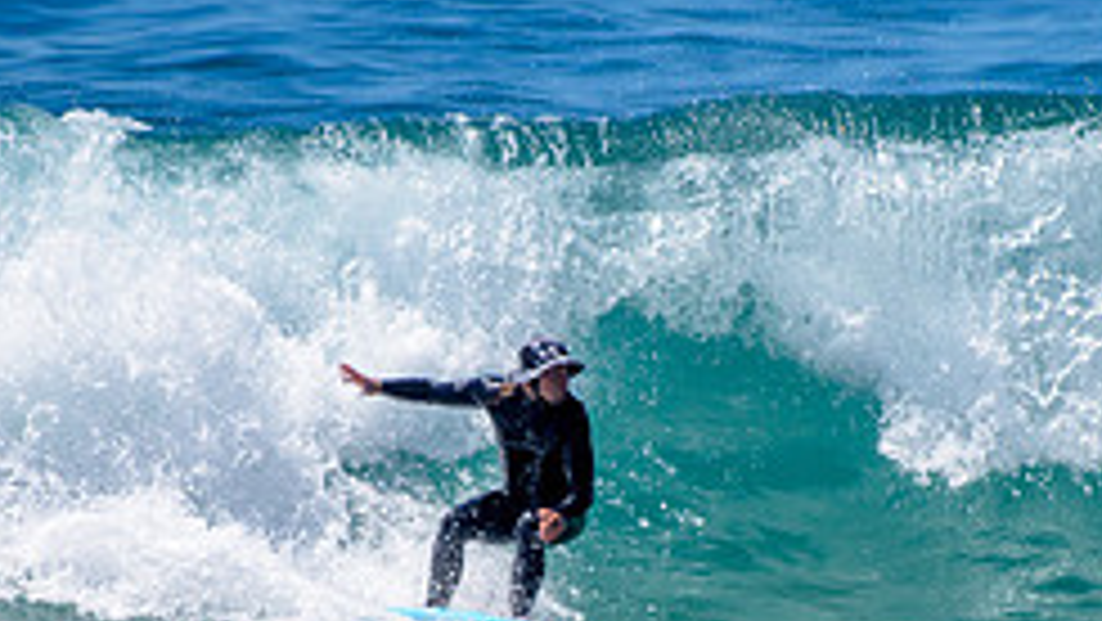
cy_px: 601
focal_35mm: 1523
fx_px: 44518
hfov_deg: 1.4
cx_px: 670
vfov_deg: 0.8
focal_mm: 500
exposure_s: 1/2000
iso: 110
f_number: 5.6
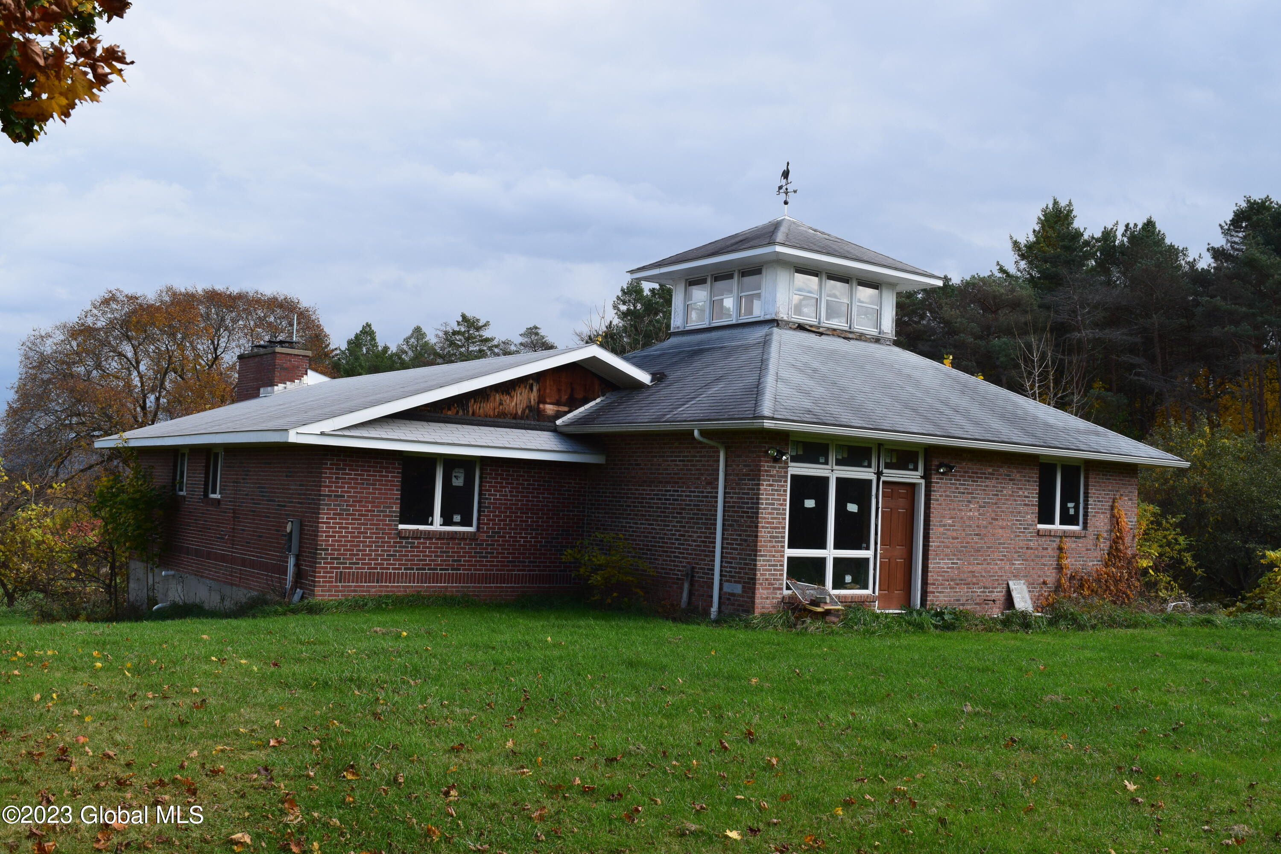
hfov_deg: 53.1
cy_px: 427
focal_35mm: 36
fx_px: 1281
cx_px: 640
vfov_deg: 36.9
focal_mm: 24
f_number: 10
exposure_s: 1/320
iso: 400
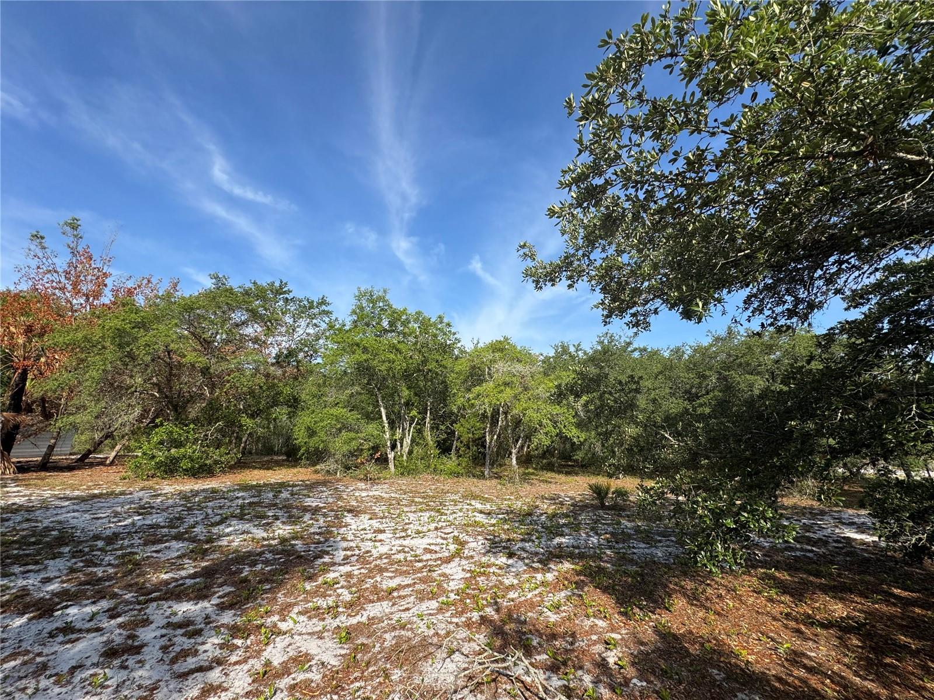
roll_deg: -0.7
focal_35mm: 14
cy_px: 350
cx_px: 467
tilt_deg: +12.8
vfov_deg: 85.7
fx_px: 378
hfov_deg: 102.1
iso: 50
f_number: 2.2
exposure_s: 1/1672
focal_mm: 2.22
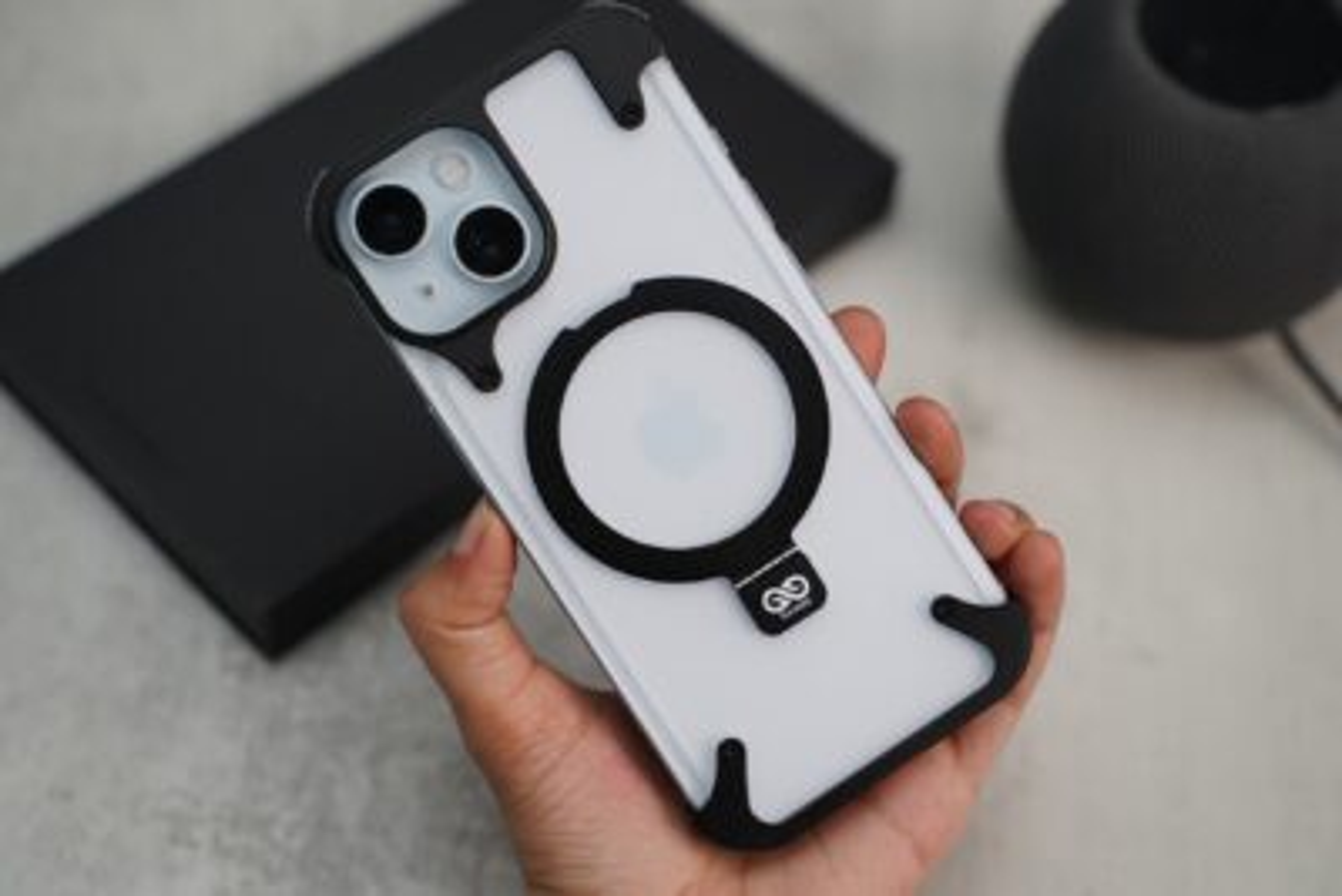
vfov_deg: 22.6
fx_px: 2237
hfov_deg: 33.4
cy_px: 448
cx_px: 671
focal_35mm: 60
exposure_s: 1/160
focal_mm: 60
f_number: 4
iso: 1250
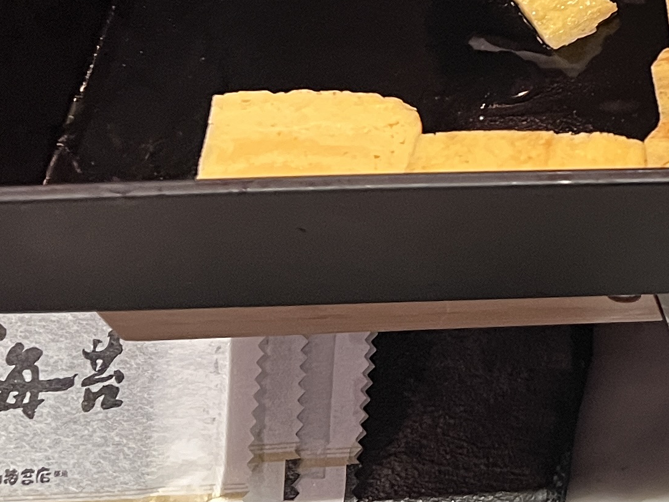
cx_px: 1144
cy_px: -352
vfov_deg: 14.0
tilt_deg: -46.5
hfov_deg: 17.3
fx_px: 1855
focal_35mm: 96
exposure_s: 1/50
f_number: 1.5
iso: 250
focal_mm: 5.7
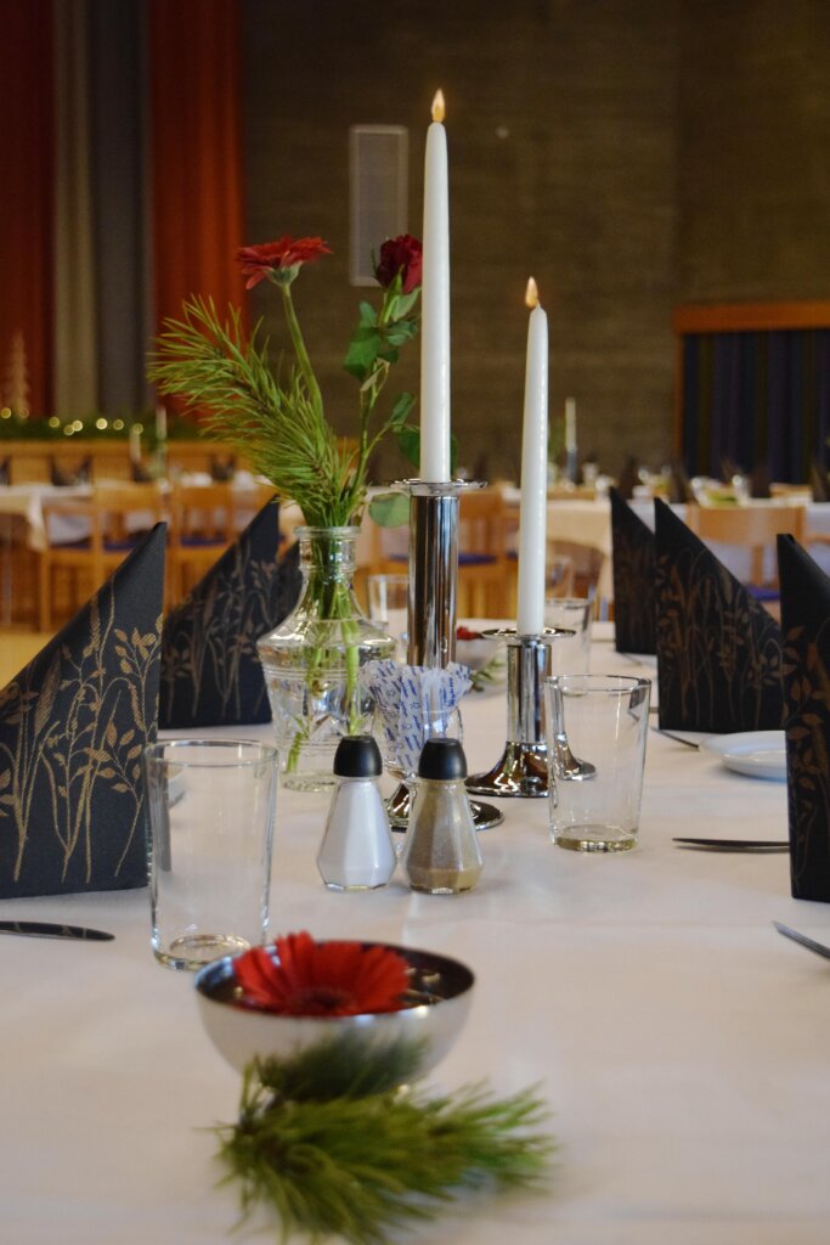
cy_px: 622
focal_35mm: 52
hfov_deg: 25.8
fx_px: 1815
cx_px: 415
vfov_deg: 37.8
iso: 3200
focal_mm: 35
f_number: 4.5
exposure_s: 1/80
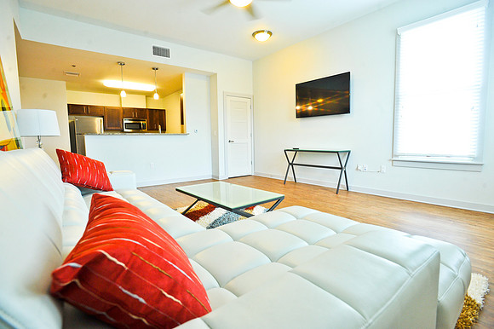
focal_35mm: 17
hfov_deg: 93.3
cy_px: 164
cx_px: 247
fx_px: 233
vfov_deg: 70.4
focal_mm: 17
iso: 1250
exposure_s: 1/50
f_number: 5.6
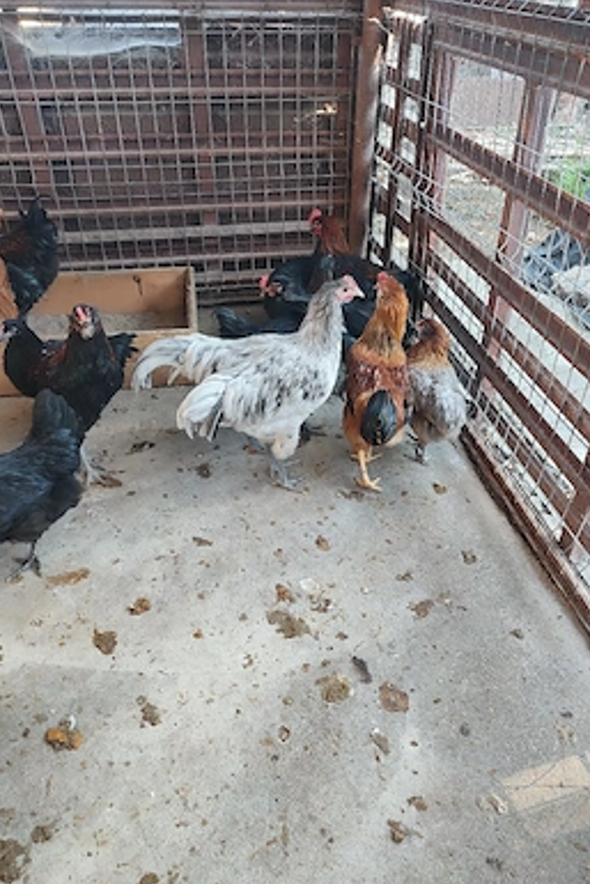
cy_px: 439
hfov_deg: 47.9
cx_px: 317
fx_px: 663
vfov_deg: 67.4
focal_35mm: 27
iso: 250
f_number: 1.9
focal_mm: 6.04
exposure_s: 1/33
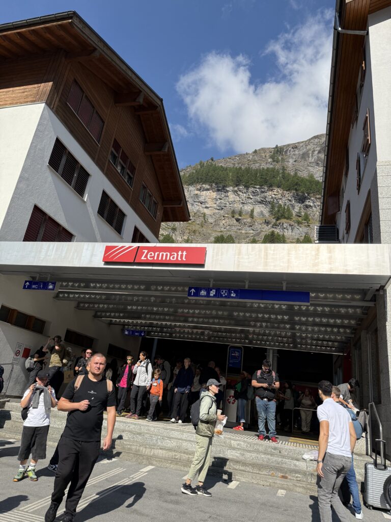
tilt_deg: +23.6
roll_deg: -4.4
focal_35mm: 24
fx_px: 361
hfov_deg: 56.8
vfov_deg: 71.6
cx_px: 196
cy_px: 261
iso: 100
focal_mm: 6.76
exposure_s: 1/5319
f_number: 1.78
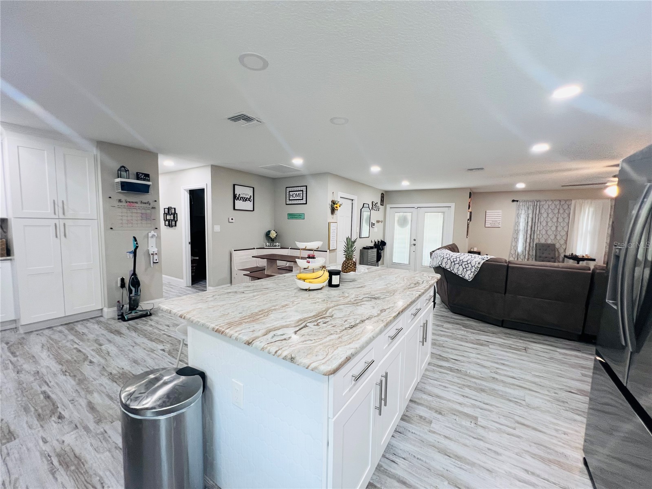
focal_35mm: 13
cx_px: 326
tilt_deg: -4.7
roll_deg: -1.3
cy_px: 244
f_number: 1.8
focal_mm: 1.57
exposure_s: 1/60
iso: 125
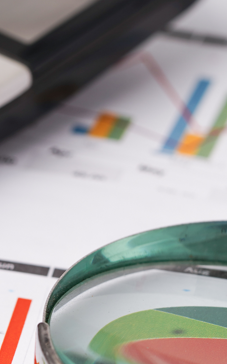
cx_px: 81
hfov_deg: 3.9
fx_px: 3327
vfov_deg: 6.2
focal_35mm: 336
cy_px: 267
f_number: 5.6
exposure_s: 1/60
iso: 50
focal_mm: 90
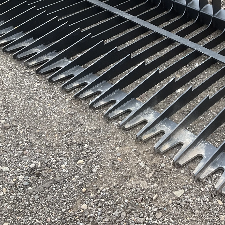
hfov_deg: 29.8
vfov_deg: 30.1
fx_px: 412
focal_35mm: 56
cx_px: 183
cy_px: 61
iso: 25
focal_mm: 3
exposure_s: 1/246
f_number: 1.8
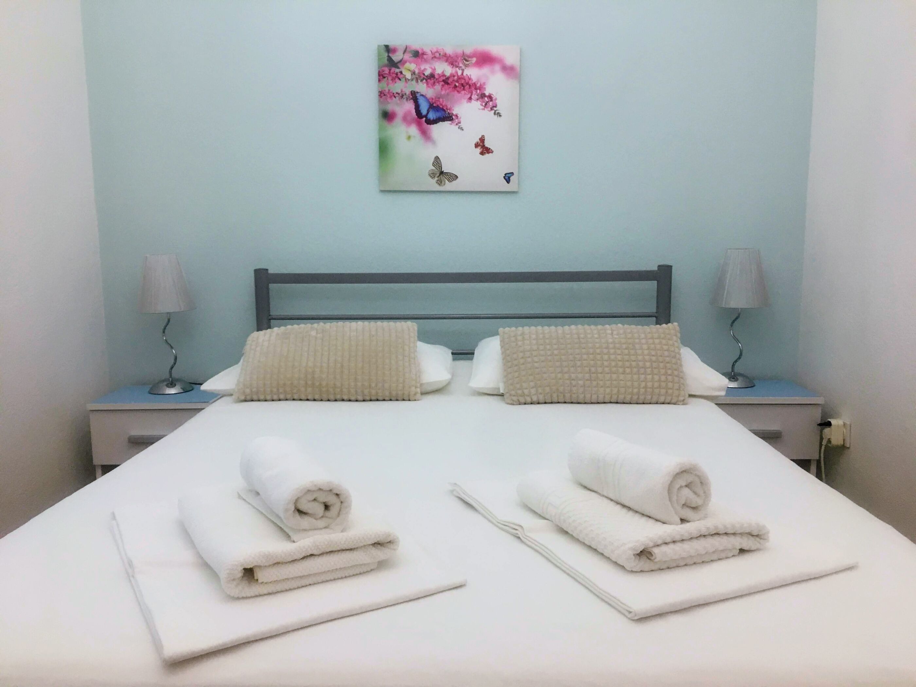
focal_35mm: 29
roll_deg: +1.2
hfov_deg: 61.7
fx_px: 767
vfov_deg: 48.2
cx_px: 458
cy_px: 344
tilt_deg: -8.8
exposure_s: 1/33
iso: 100
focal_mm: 4.15
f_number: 2.2
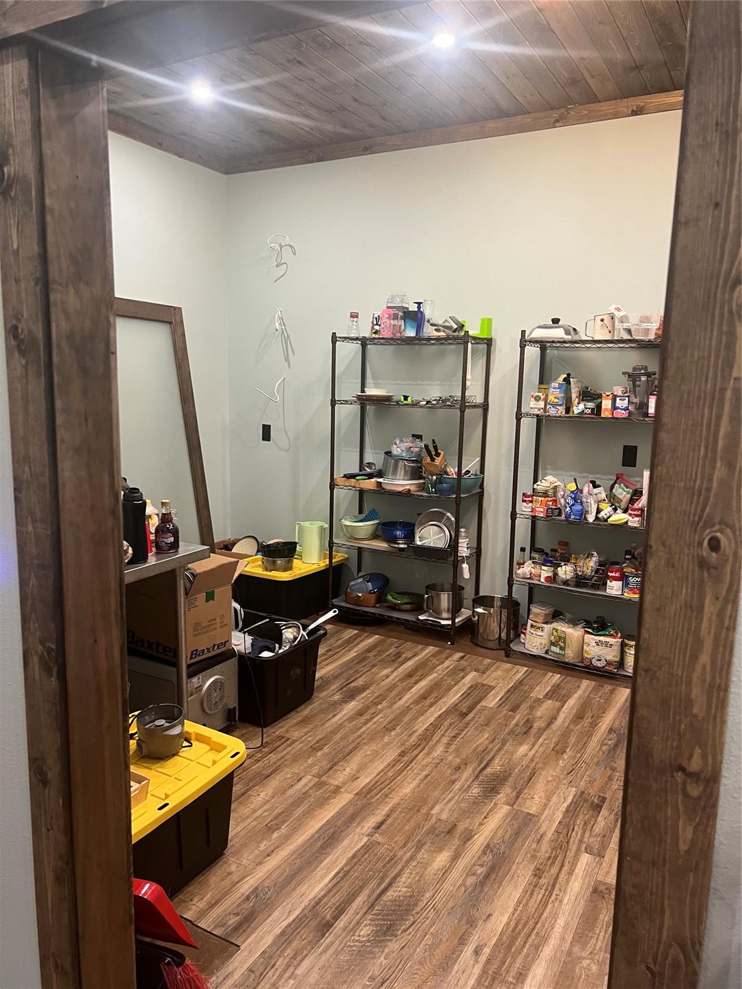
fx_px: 743
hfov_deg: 53.1
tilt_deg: -7.4
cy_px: 494
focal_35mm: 26
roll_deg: -0.5
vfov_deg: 67.3
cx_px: 371
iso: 200
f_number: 1.5
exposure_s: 1/60
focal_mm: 5.7
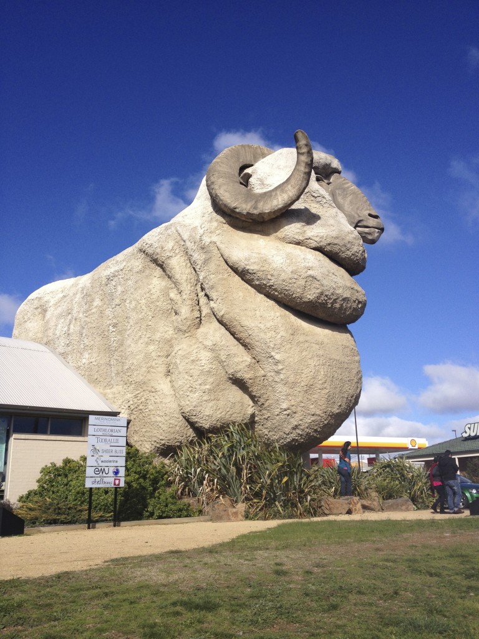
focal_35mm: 35
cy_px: 320
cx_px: 240
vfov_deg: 52.6
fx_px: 646
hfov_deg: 40.7
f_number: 2.4
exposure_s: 1/2123
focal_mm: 4.28
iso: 50
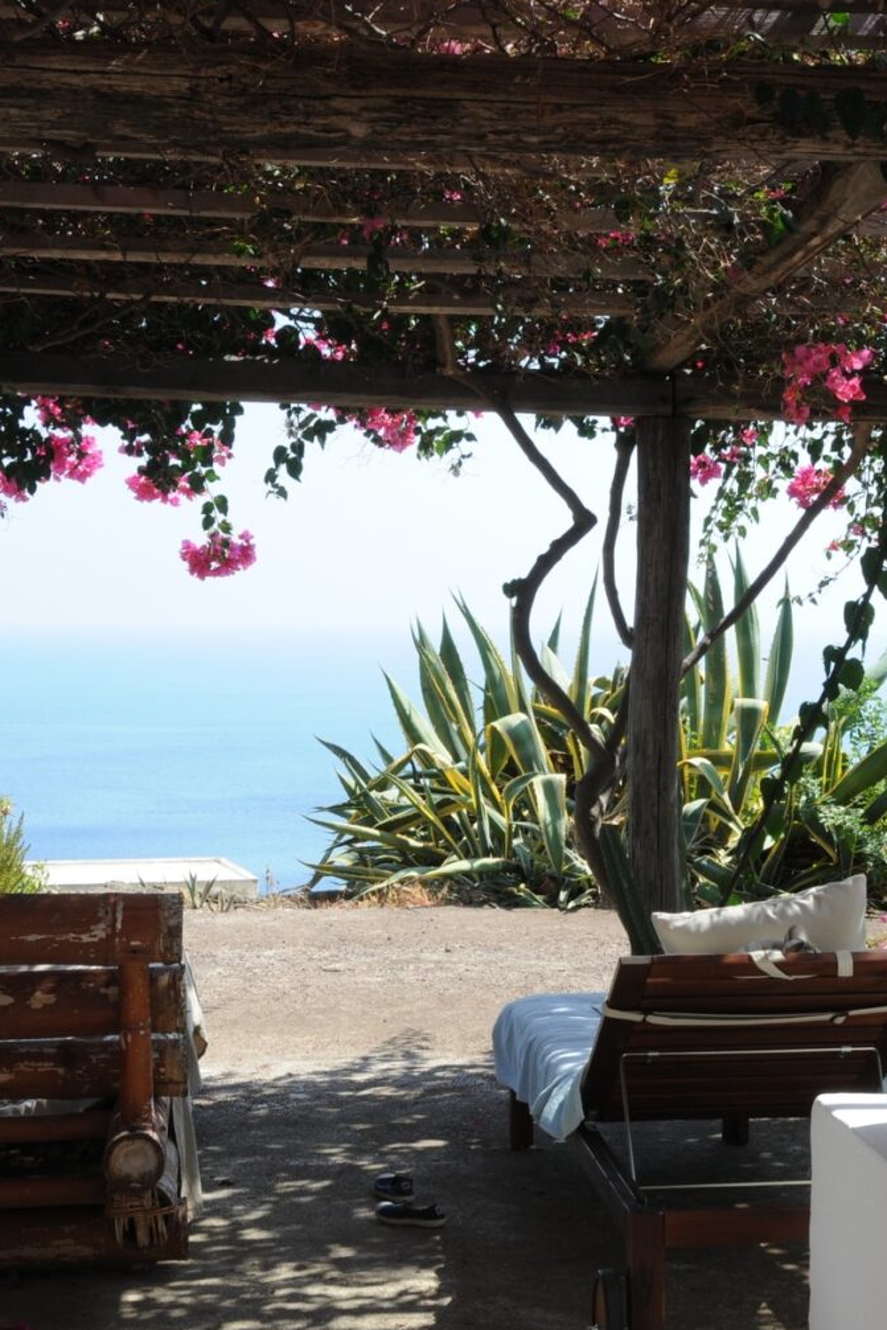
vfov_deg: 32.5
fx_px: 2282
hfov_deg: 21.9
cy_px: 666
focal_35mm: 62
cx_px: 621
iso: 250
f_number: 11
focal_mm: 27
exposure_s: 1/125
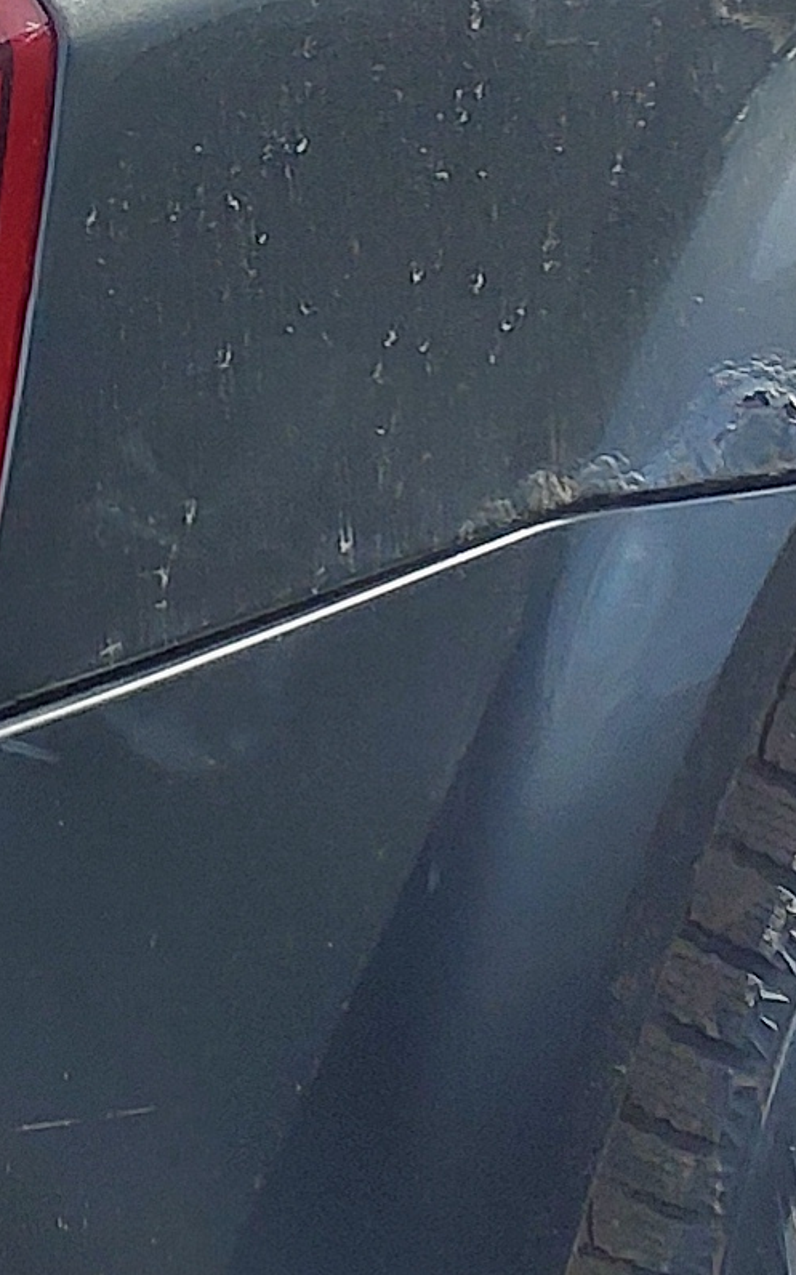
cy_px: 208
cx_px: -16
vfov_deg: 14.5
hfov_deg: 9.1
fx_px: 4967
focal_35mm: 143
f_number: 1.9
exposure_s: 1/459
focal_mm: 3.58
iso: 40
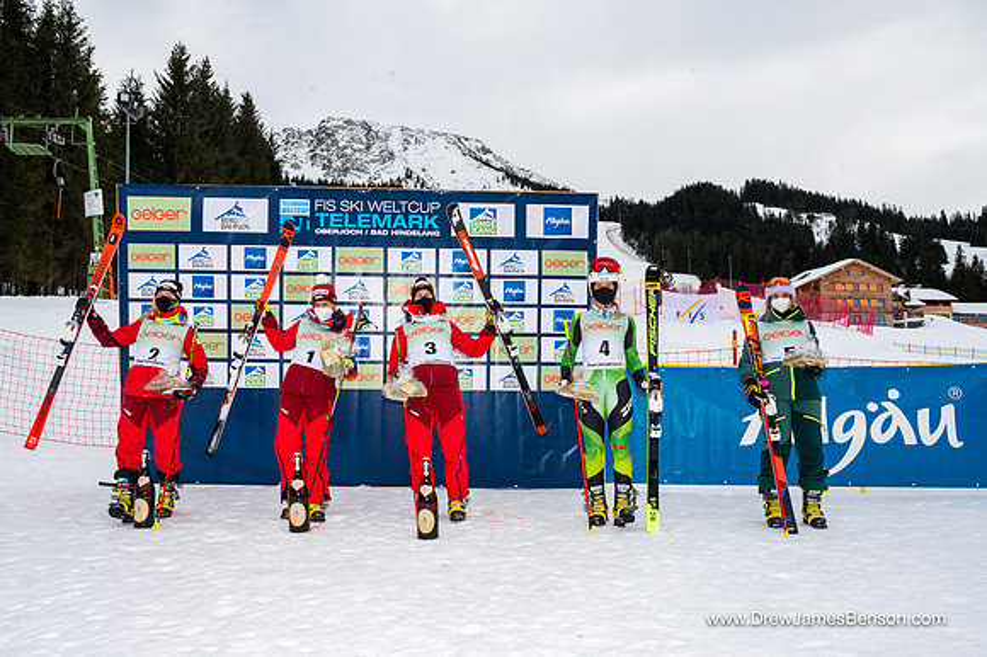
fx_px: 865
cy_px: 352
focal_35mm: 32
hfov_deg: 59.3
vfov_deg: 41.5
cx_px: 459
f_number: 14
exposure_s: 1/200
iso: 320
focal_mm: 29.5
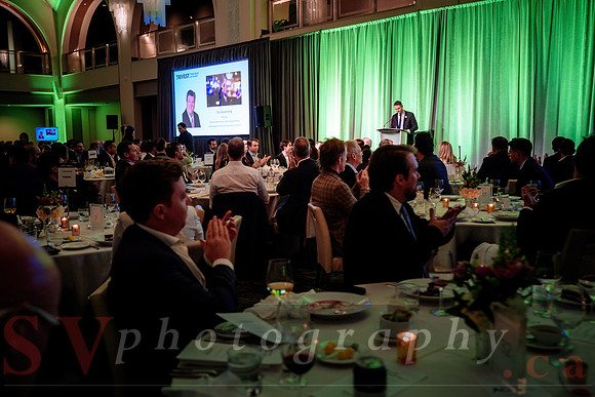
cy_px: 198
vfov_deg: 38.4
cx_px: 298
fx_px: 571
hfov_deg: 55.1
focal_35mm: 35
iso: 1000
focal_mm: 33.5
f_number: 3.5
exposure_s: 1/60
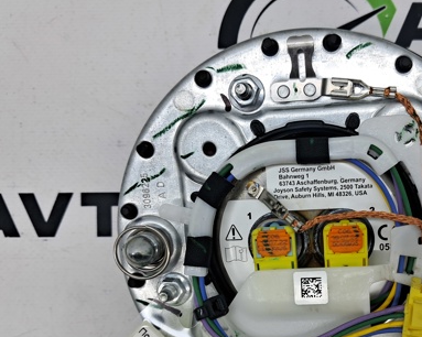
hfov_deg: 41.2
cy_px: 259
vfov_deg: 33.3
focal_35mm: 44
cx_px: 299
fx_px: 549
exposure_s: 1/120
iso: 50
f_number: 1.8
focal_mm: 4
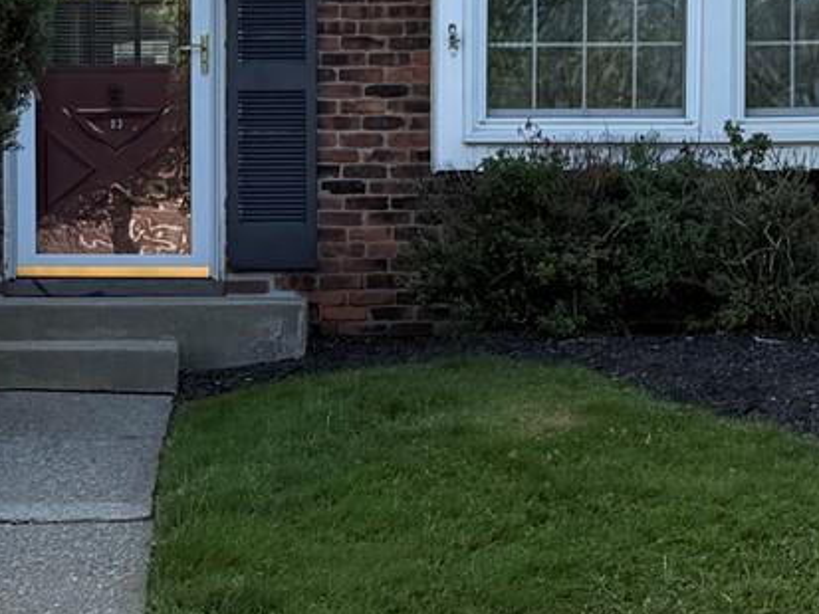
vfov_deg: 12.4
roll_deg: -0.2
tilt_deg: -2.7
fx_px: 2816
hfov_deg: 16.5
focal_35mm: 119
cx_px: 238
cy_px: 400
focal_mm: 6.76
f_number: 1.78
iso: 80
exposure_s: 1/1361
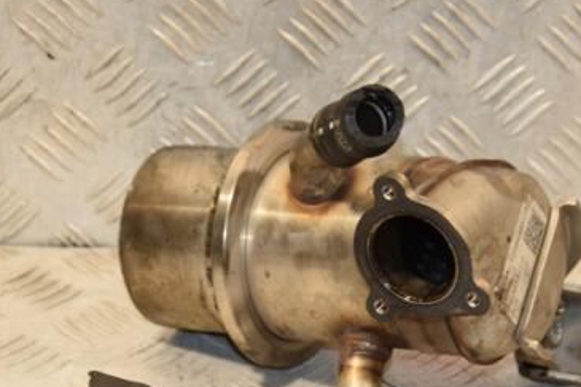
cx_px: 385
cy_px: 283
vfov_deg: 8.9
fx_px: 2468
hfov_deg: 13.4
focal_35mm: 153
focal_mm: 62
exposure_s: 1/200
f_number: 6.3
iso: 800
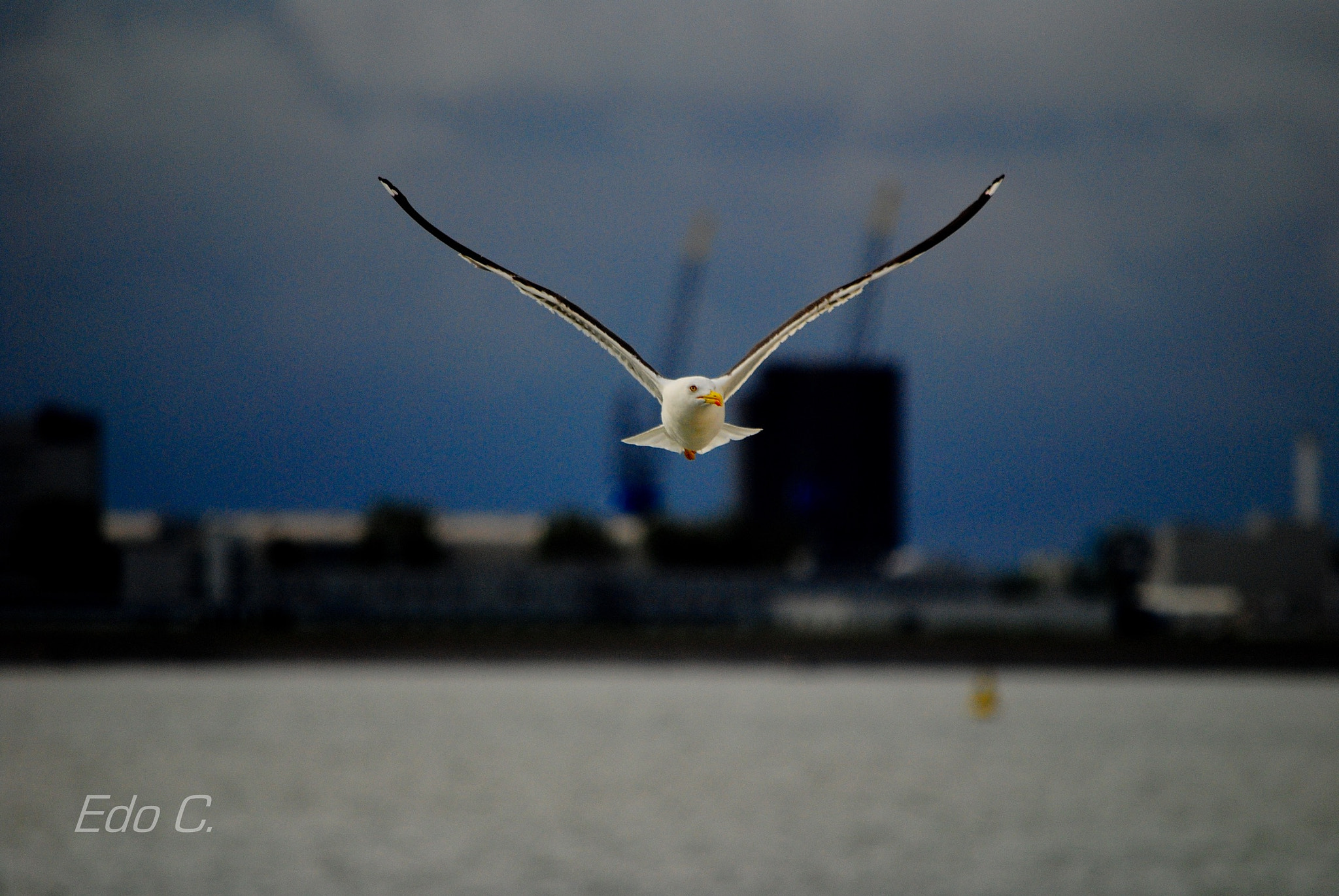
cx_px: 670
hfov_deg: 4.6
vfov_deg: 3.1
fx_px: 16758
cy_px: 448
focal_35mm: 450
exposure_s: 1/2500
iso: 400
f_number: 5.6
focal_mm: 300
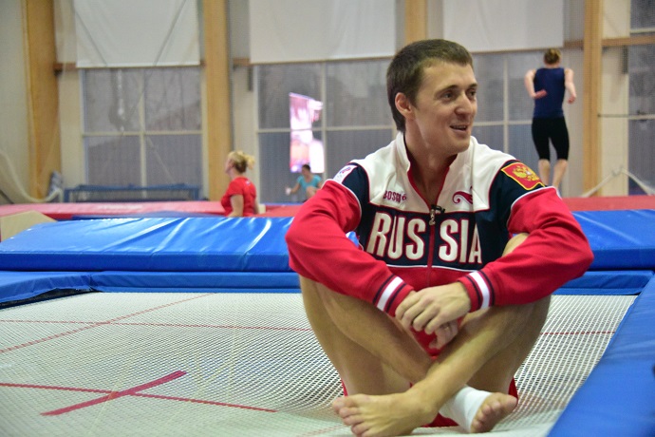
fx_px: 1419
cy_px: 218
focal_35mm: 78
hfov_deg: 26.0
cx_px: 328
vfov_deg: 17.5
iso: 12800
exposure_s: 1/400
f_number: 5
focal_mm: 78
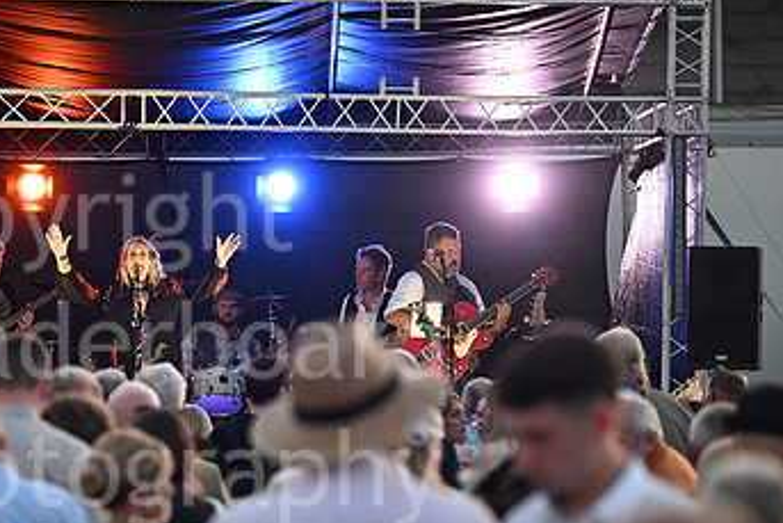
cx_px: 151
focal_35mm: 228
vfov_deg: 6.0
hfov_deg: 9.0
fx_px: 4961
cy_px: 362
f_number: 3.2
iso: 1600
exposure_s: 1/500
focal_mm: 135
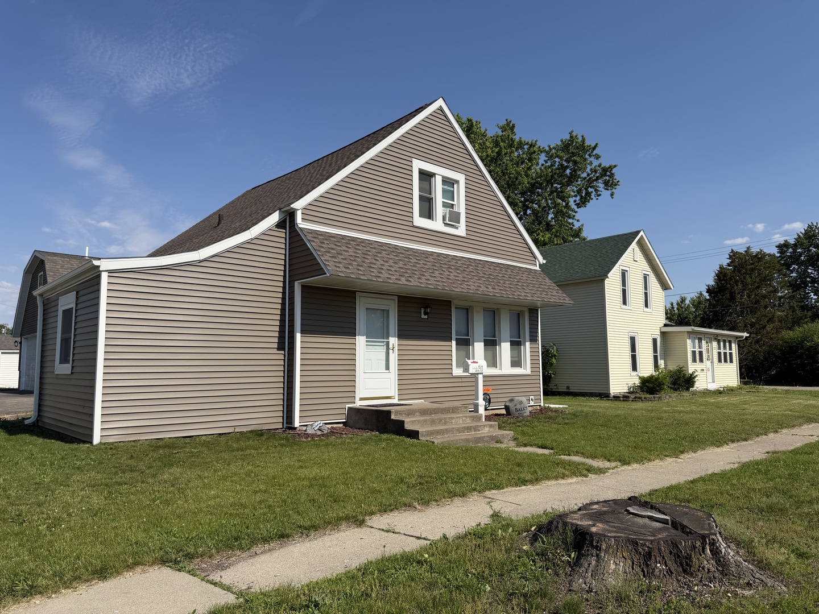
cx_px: 410
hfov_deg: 71.6
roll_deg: +0.8
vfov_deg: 56.8
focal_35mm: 24
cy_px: 307
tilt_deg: +6.0
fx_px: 568
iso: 80
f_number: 1.78
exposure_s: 1/6711
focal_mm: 6.76
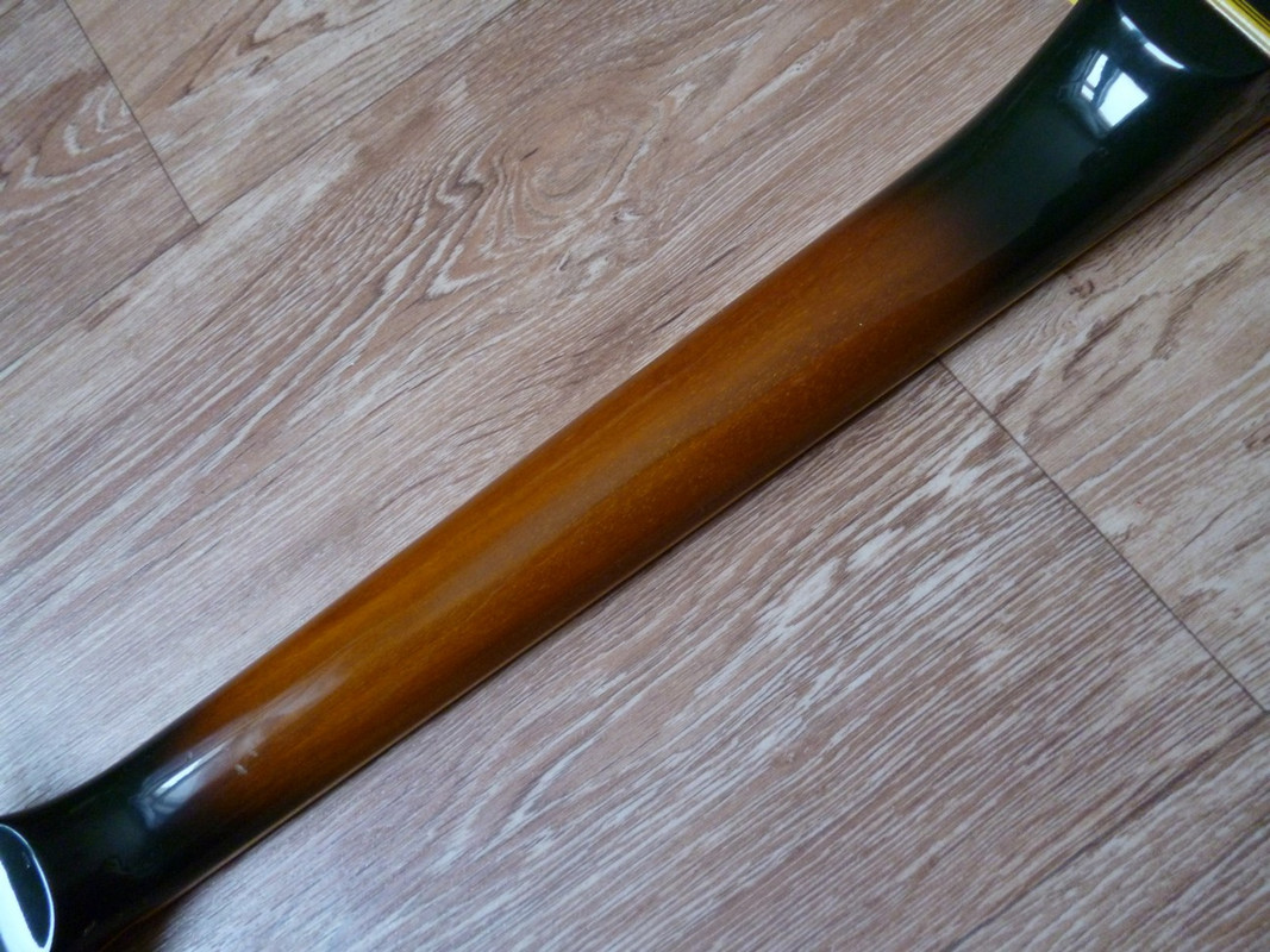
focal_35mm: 28
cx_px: 635
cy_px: 476
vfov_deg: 49.7
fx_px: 1027
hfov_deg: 63.4
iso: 400
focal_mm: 5
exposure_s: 1/8
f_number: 3.1
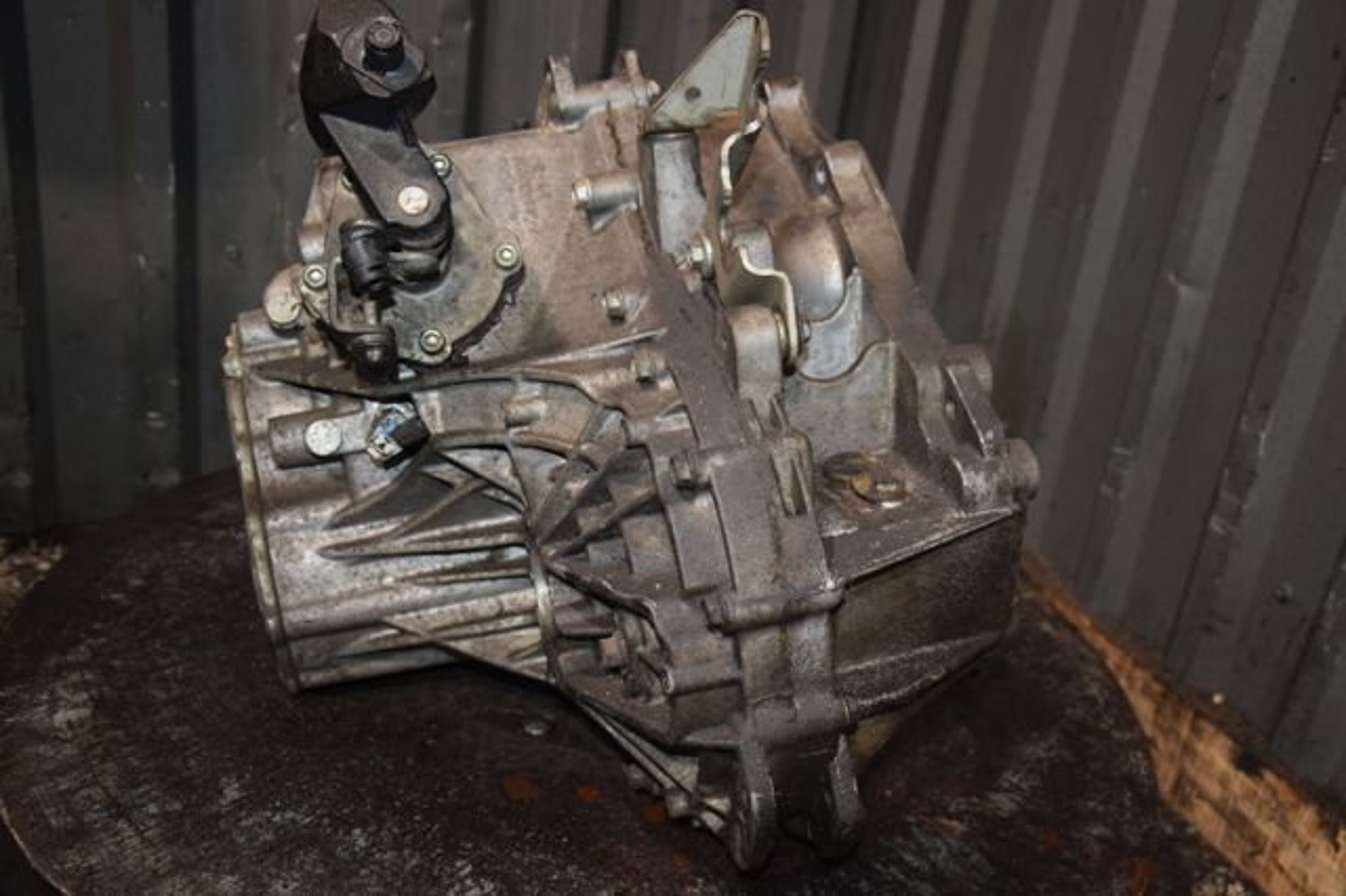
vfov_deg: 35.5
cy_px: 448
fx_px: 1401
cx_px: 673
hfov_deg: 51.3
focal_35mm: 38
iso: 800
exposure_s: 1/60
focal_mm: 25
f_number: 5
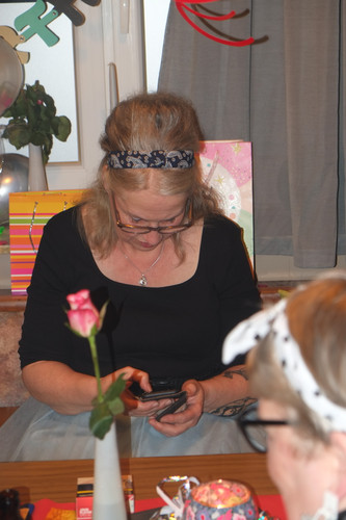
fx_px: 1140
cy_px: 260
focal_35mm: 79
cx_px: 173
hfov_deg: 17.3
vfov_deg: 25.7
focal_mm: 52.7
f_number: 4.5
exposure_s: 1/15
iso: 800
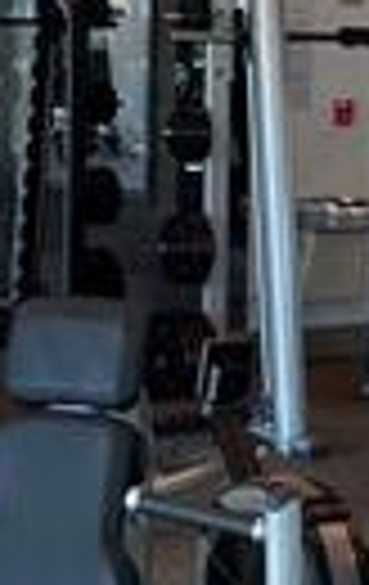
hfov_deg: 7.8
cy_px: 140
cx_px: 387
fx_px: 2701
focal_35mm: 169
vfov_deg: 12.3
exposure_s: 1/60
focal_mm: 4.25
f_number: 1.8
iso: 100
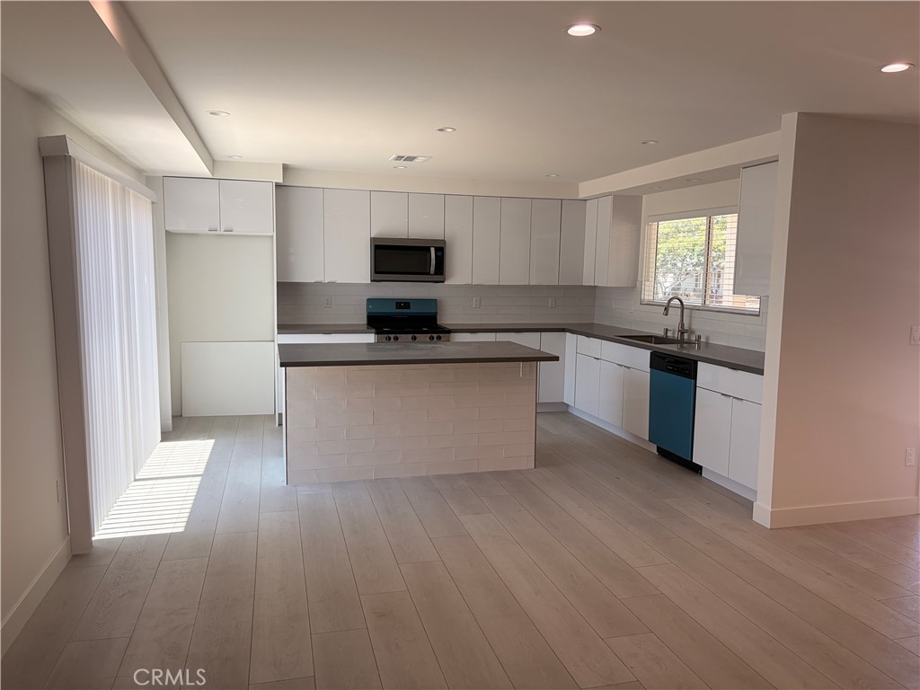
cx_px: 460
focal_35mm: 26
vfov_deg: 53.1
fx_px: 691
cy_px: 345
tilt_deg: -5.7
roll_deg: -0.3
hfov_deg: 67.3
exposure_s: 1/375
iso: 64
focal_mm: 5.96
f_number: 1.6
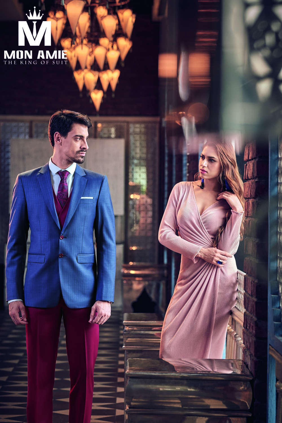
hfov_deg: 11.9
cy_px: 212
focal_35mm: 115
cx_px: 141
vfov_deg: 17.8
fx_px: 1351
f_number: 5
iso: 800
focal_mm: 115
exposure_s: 1/60
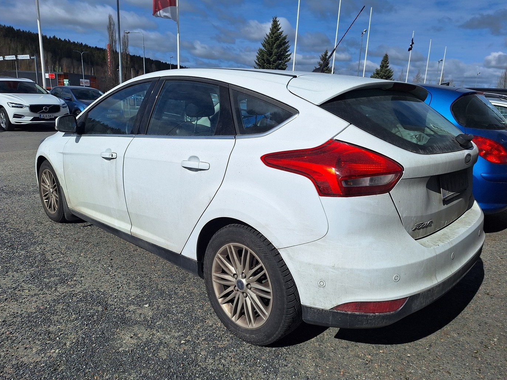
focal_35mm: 24
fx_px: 352
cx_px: 254
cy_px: 194
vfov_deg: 56.8
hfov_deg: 71.6
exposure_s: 1/8000
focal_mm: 5.54
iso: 40
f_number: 1.8
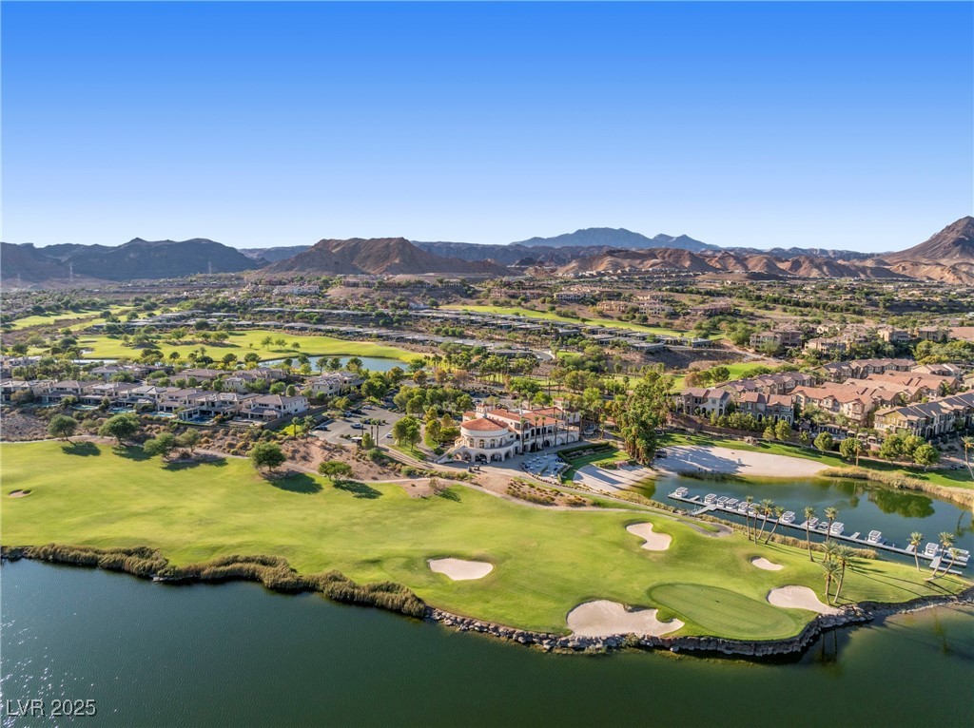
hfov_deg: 71.6
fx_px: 675
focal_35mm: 24
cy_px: 364
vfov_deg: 56.7
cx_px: 487
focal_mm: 12.29
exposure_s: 1/320
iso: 200
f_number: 2.8
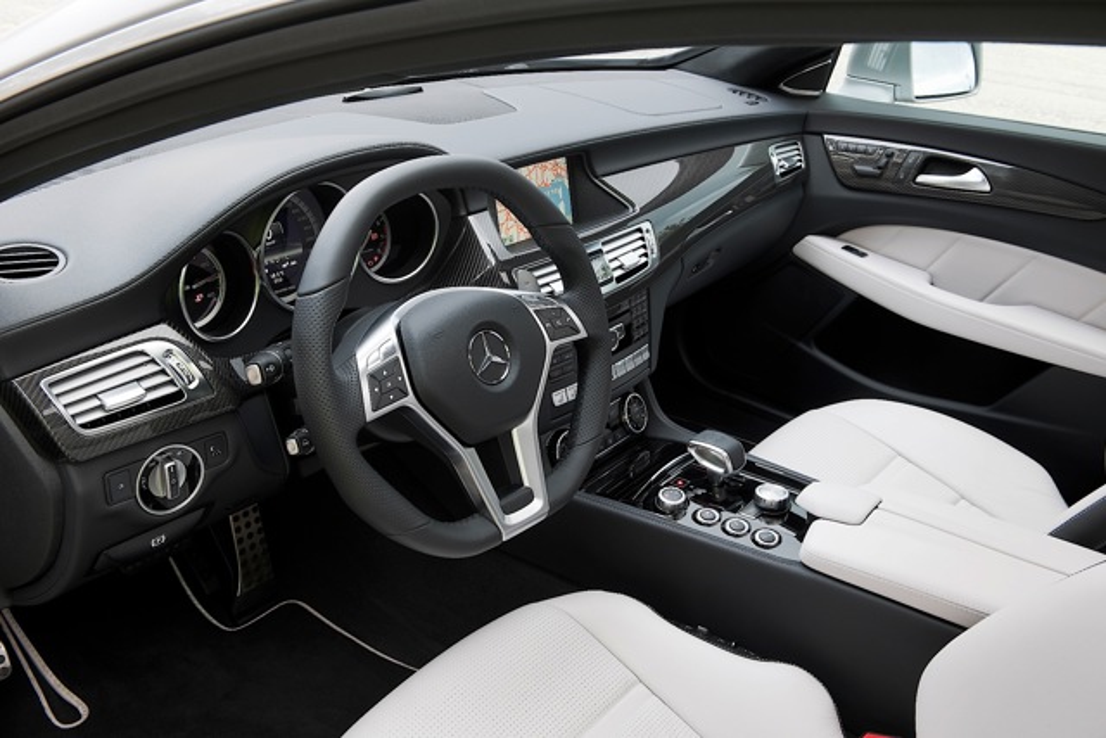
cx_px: 553
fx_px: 1045
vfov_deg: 38.9
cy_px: 369
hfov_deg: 55.8
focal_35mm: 34
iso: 100
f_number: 10
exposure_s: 1
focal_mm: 34
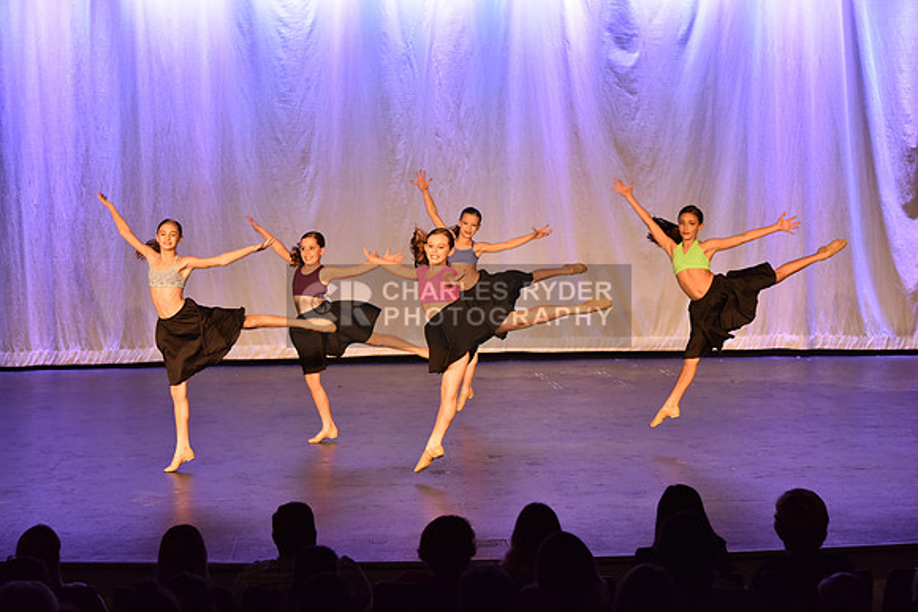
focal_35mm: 112
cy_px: 306
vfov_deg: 12.2
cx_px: 459
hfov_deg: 18.3
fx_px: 2857
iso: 2000
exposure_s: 1/250
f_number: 4.5
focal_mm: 112
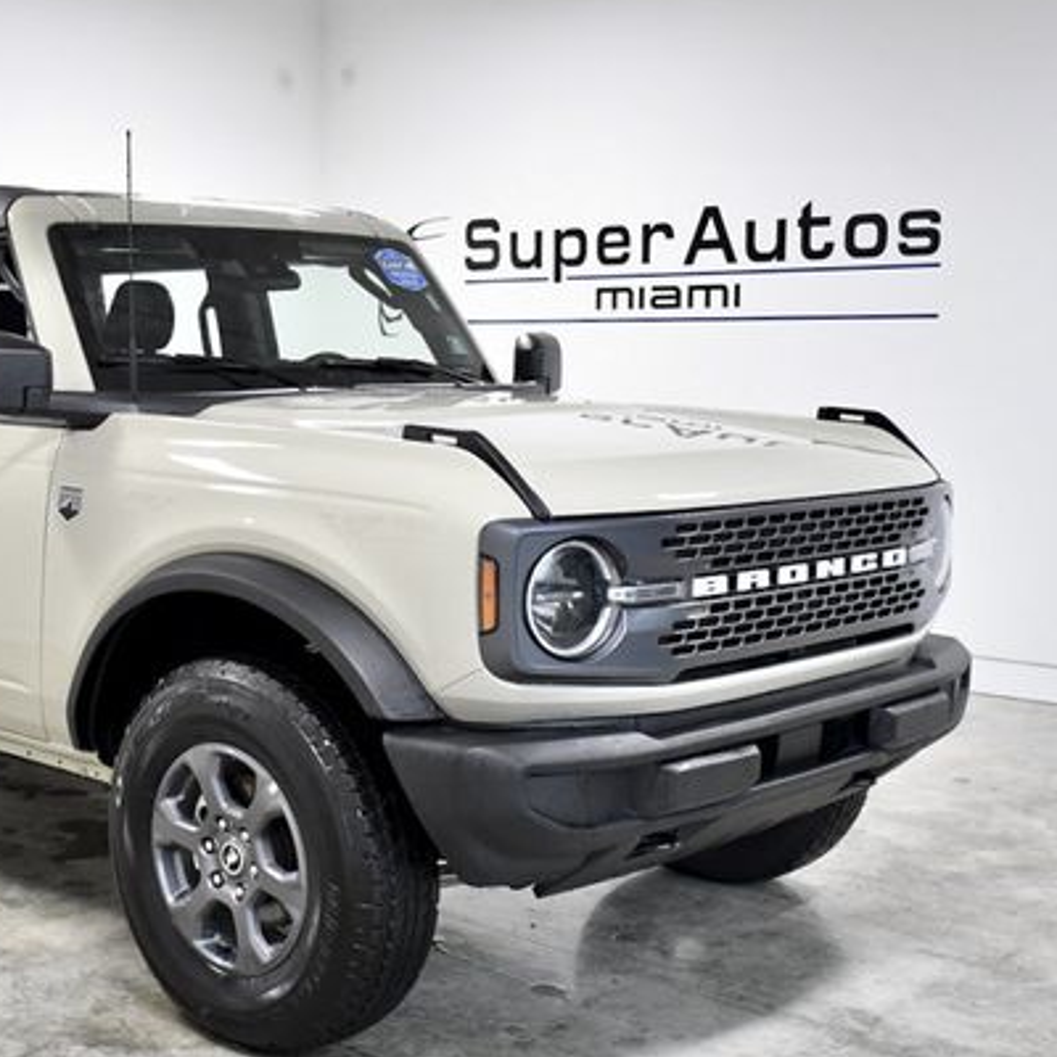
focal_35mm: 49
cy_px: 527
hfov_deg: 33.9
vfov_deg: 34.7
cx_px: 256
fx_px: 1693
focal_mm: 24
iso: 2500
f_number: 4.5
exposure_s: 1/400
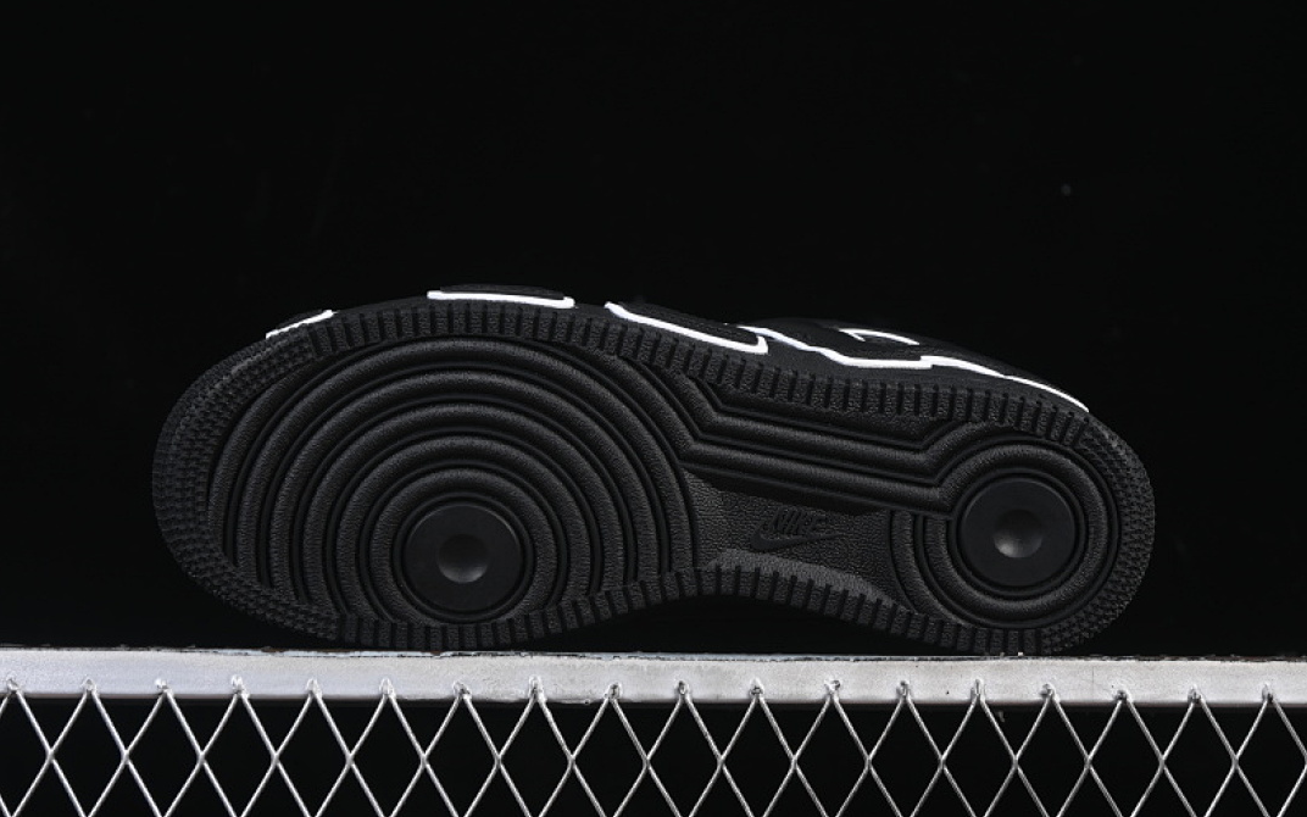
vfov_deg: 16.9
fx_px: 2743
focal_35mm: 77
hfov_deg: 26.8
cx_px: 656
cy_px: 382
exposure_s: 1/50
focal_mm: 50
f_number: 6.3
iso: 160
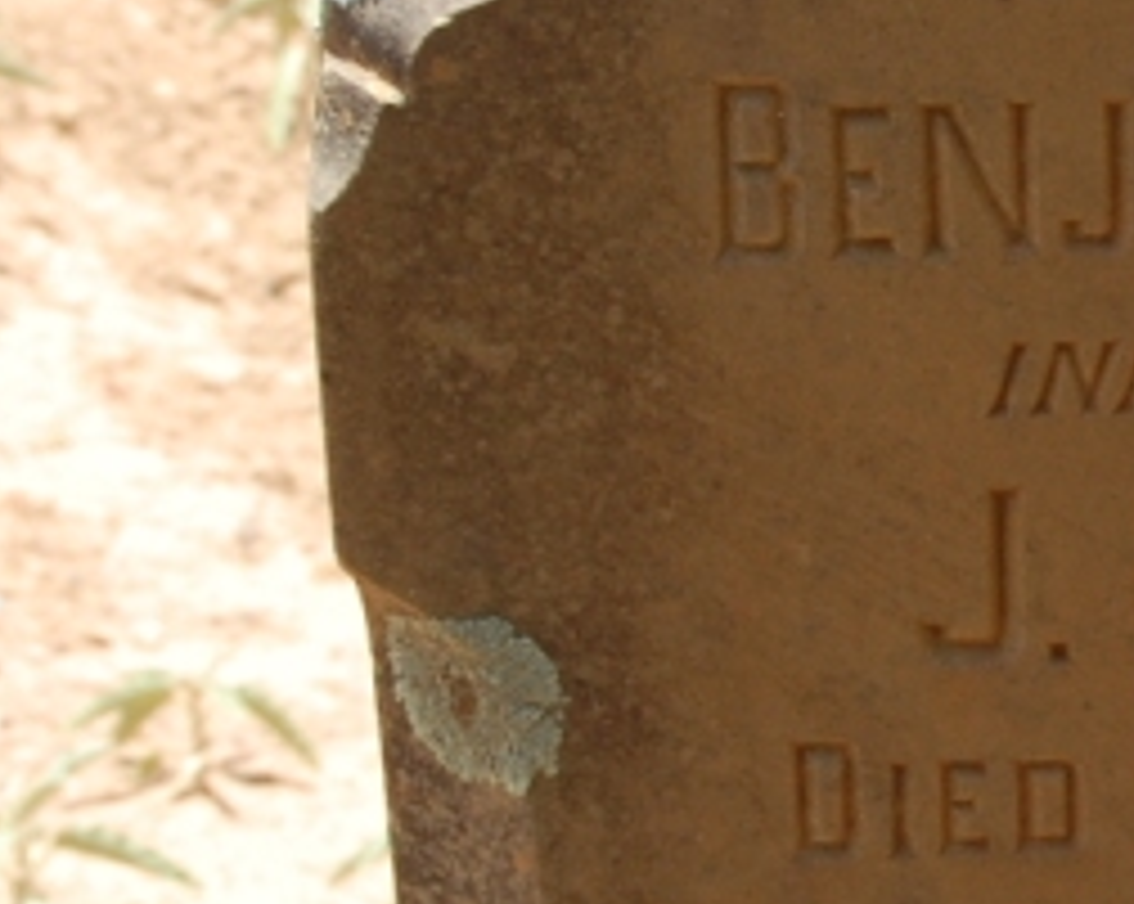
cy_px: 205
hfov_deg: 6.1
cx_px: 1660
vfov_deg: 4.9
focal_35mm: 315
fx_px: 10557
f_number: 14
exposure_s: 1/50
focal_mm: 55
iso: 200
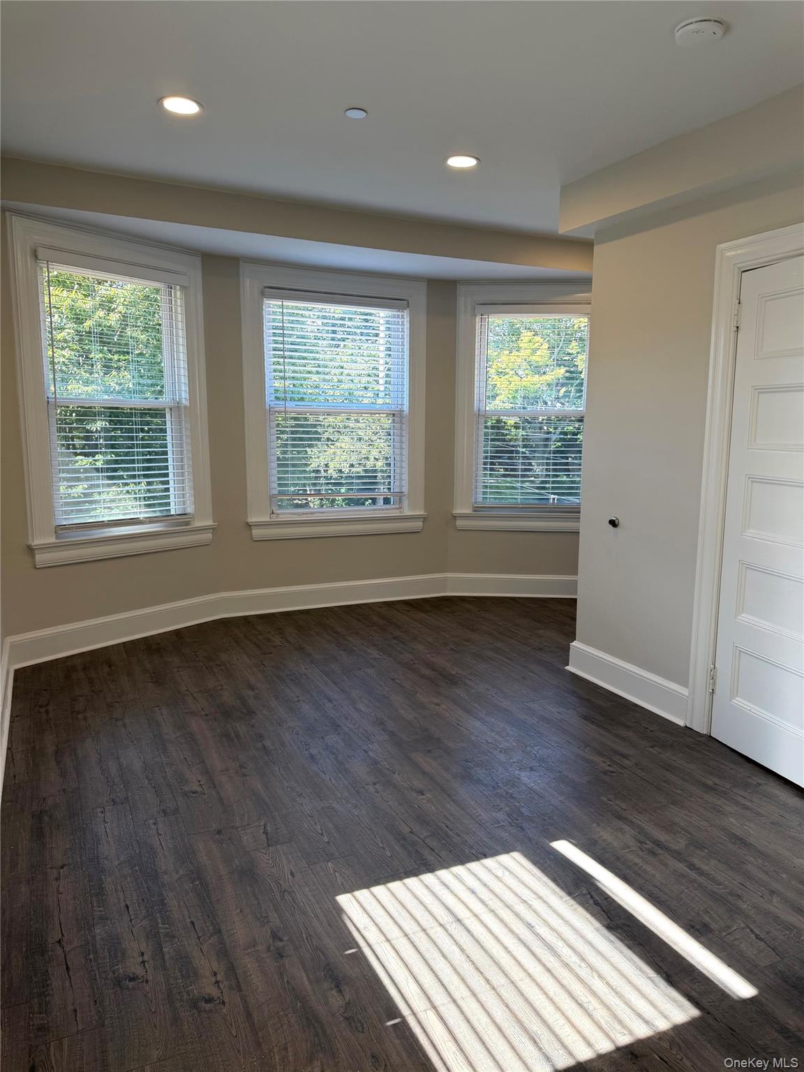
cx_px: 402
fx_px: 743
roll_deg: -1.1
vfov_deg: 71.6
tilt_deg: -9.5
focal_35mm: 24
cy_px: 536
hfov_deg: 56.8
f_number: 1.78
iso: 64
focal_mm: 6.76
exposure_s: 1/175
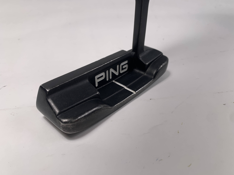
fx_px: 176
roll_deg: -1.0
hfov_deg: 67.3
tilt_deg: -35.2
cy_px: 88
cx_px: 117
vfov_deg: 53.1
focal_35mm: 26
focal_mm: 4.25
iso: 25
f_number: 1.8
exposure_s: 1/283
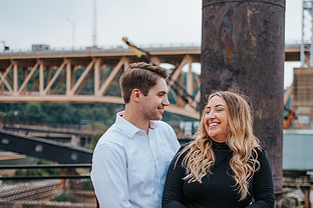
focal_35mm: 65
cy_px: 166
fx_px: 565
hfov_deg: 30.8
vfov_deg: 20.7
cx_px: 197
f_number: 1.8
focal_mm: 35
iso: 280
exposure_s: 1/800
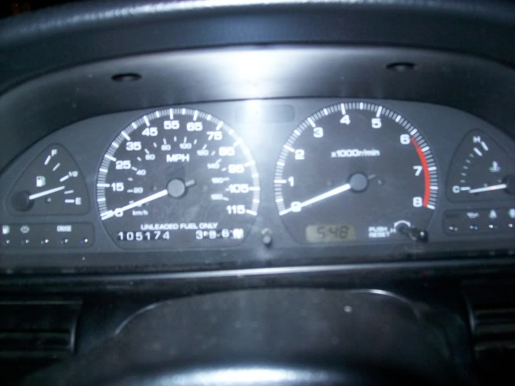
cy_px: 193
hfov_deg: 51.4
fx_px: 536
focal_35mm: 36
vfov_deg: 39.6
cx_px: 258
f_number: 2.7
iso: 200
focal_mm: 6
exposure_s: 1/64
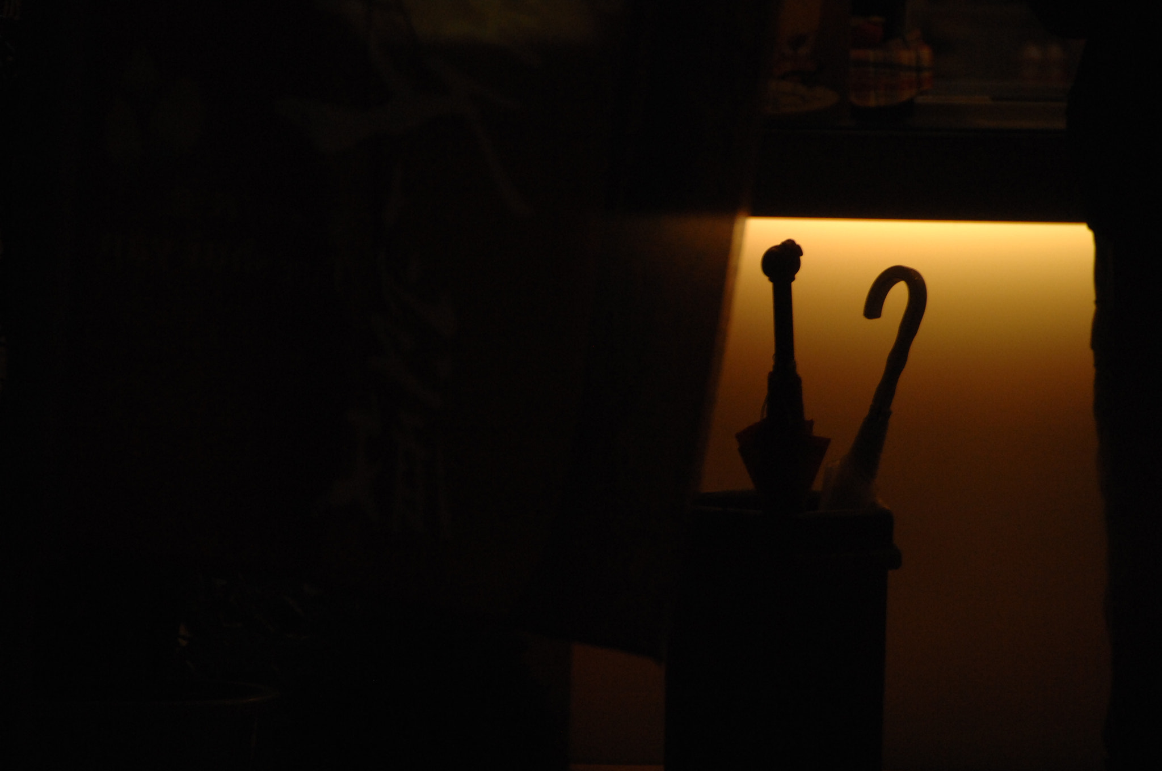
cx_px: 581
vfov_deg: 4.6
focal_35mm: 300
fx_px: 9671
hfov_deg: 6.9
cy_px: 386
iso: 640
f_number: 5.6
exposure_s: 1/30
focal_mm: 200
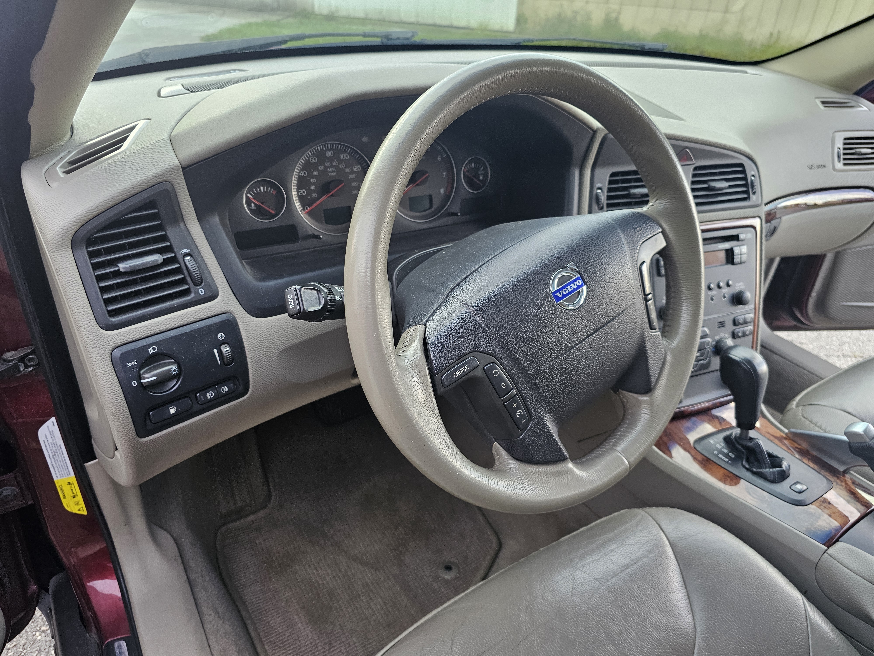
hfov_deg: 73.9
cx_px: 437
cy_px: 328
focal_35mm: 23
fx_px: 581
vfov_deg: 58.9
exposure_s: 1/120
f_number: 1.7
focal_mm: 6.3
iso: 250
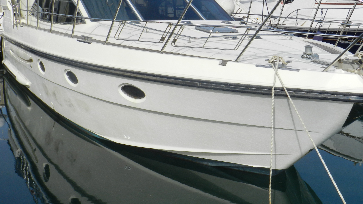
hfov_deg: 41.2
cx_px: 207
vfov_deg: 23.9
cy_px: 91
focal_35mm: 50
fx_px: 481
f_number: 6.3
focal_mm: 6.7
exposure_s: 1/640
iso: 160
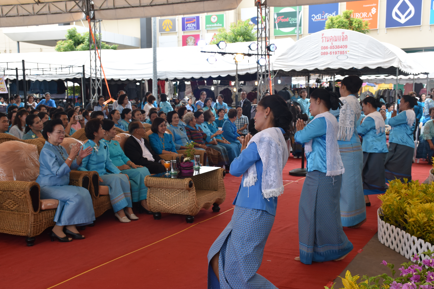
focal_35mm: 46
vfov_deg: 29.2
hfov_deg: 42.7
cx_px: 221
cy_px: 146
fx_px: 554
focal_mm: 30
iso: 280
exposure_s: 1/250
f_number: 8
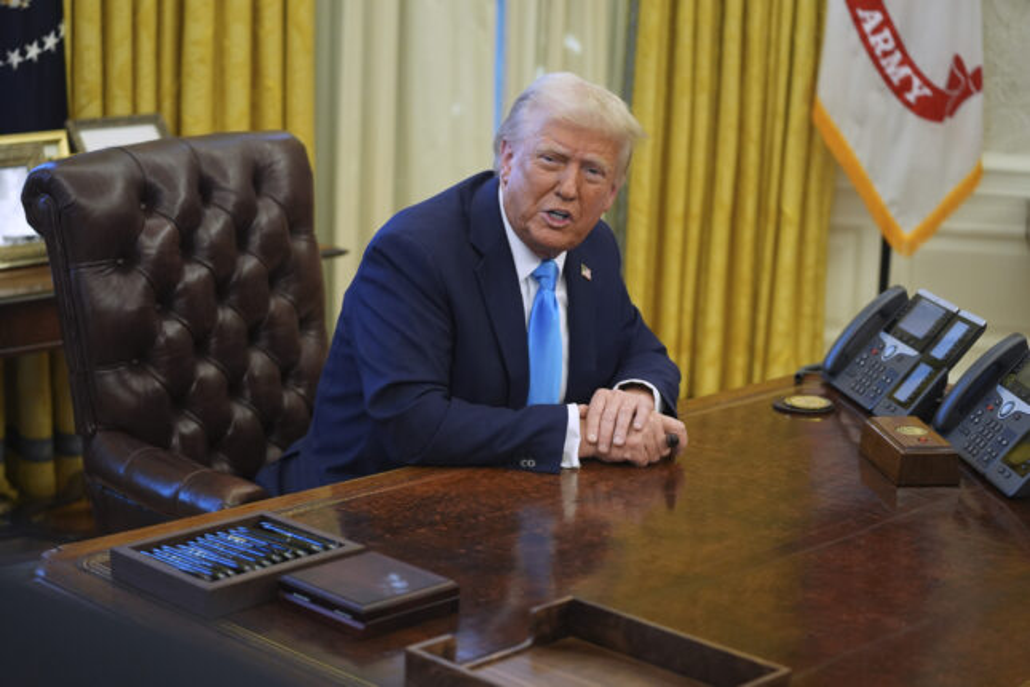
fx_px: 2003
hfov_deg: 28.8
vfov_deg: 19.5
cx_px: 515
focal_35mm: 70
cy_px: 344
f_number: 2.8
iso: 2000
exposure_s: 1/640
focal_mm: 70
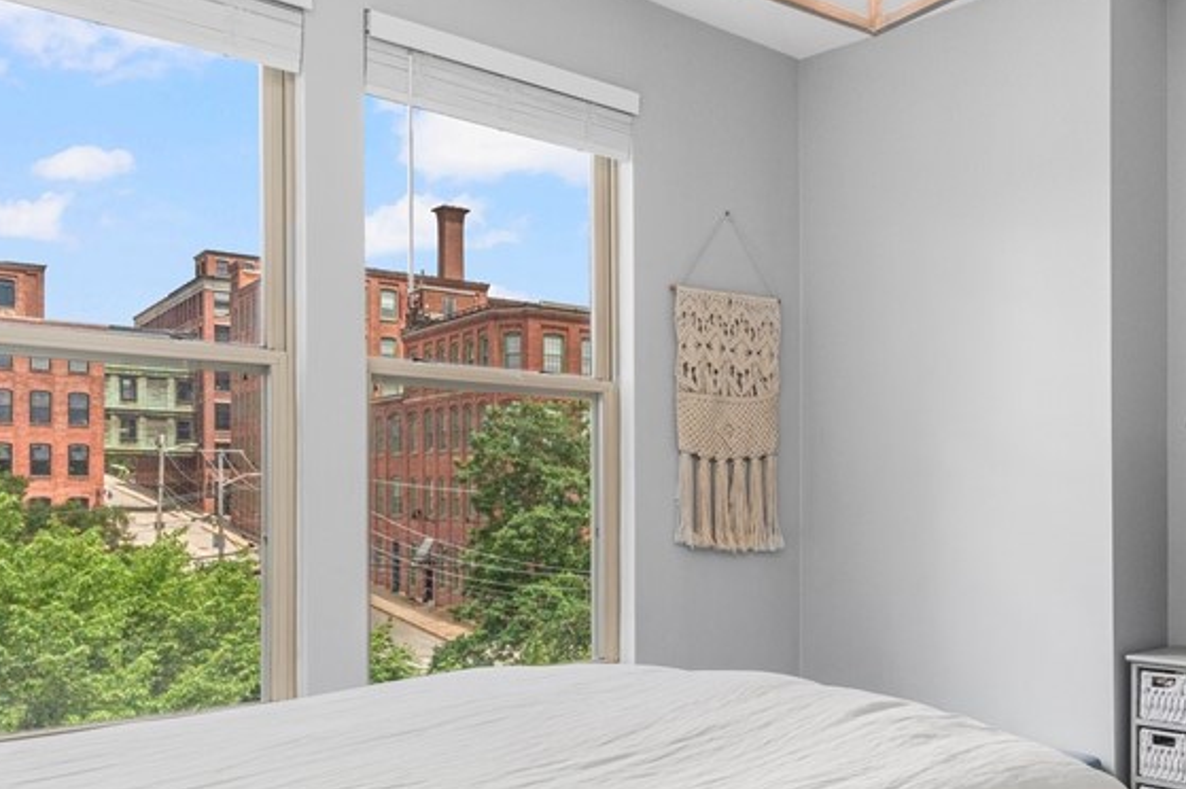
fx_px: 1086
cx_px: 1016
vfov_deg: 39.5
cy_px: 514
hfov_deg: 52.0
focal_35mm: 33
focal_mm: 17
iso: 640
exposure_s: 1/160
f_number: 7.1
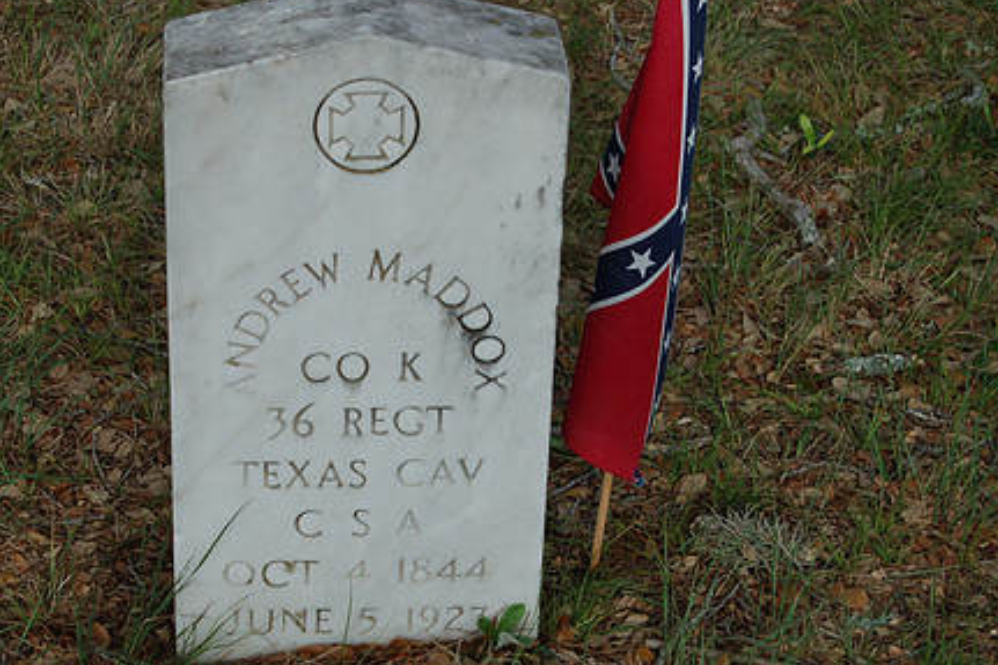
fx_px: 2910
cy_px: 359
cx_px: 357
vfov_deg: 13.0
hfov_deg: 19.4
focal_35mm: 105
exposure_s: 1/400
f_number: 5.6
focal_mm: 52
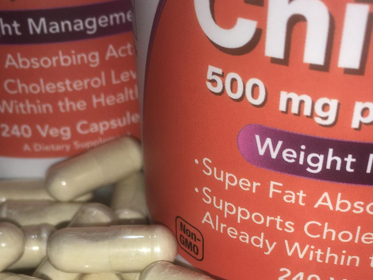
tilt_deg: -39.7
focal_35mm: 54
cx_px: 191
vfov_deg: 26.3
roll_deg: +1.1
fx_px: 582
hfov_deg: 35.5
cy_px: 243
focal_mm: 4.15
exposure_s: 1/458
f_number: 2.2
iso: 25
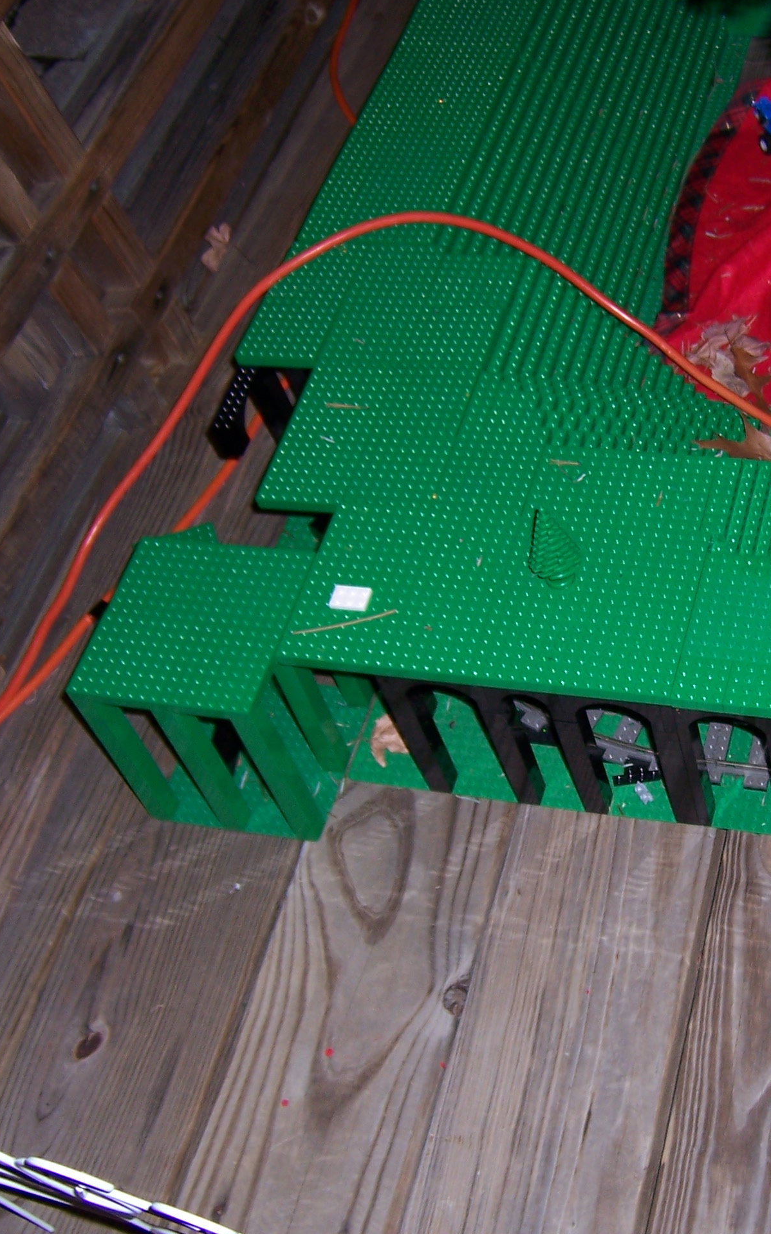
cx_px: 687
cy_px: 620
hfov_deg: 26.5
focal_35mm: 47
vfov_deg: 42.6
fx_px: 1580
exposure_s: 1/60
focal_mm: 5.5
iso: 80
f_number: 2.8
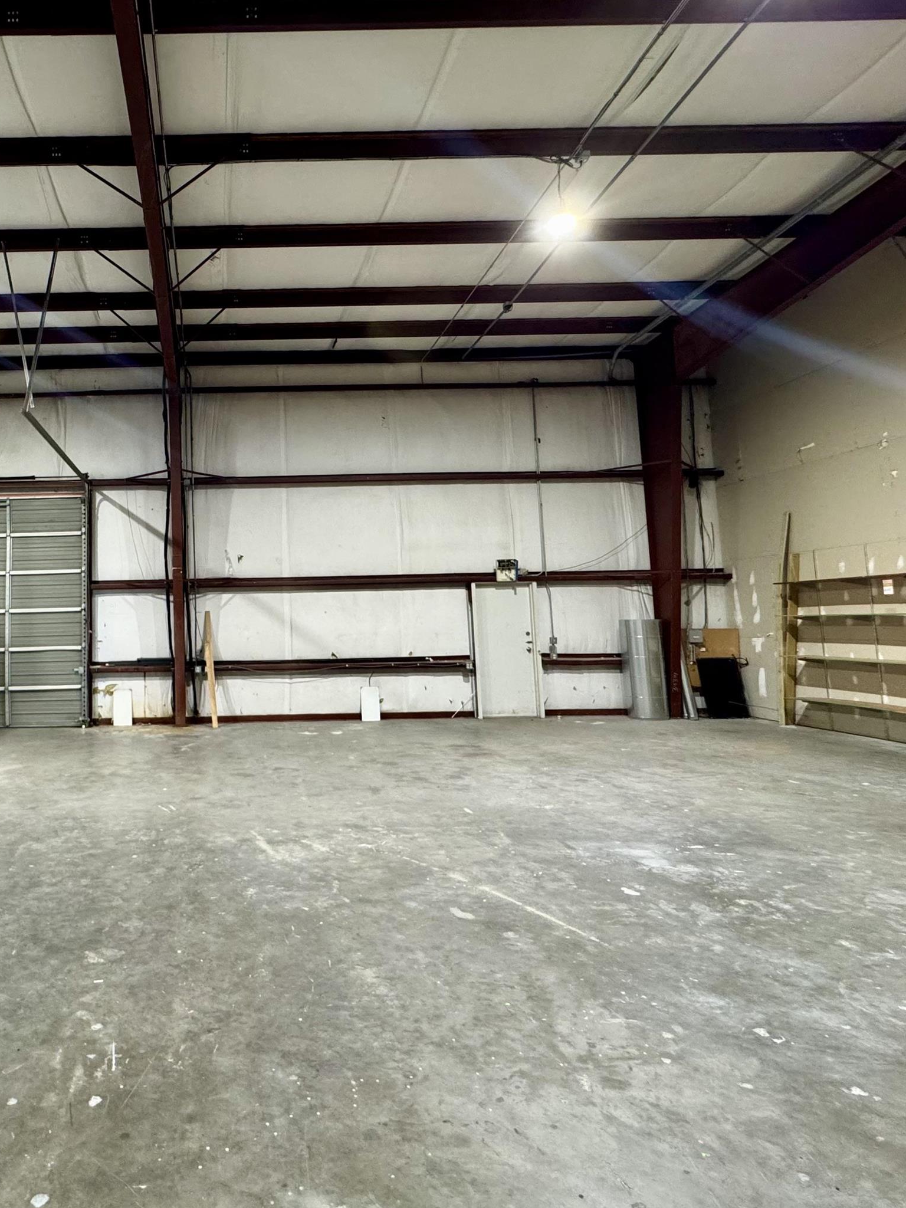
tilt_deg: +5.5
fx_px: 733
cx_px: 209
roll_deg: +0.7
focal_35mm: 21
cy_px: 547
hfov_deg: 59.5
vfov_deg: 78.8
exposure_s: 1/60
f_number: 2.2
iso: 250
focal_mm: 2.22
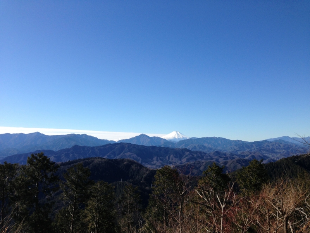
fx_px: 296
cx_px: 155
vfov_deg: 42.9
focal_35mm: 33
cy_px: 116
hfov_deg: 55.4
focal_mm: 4.13
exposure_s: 1/1695
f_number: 2.4
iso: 50
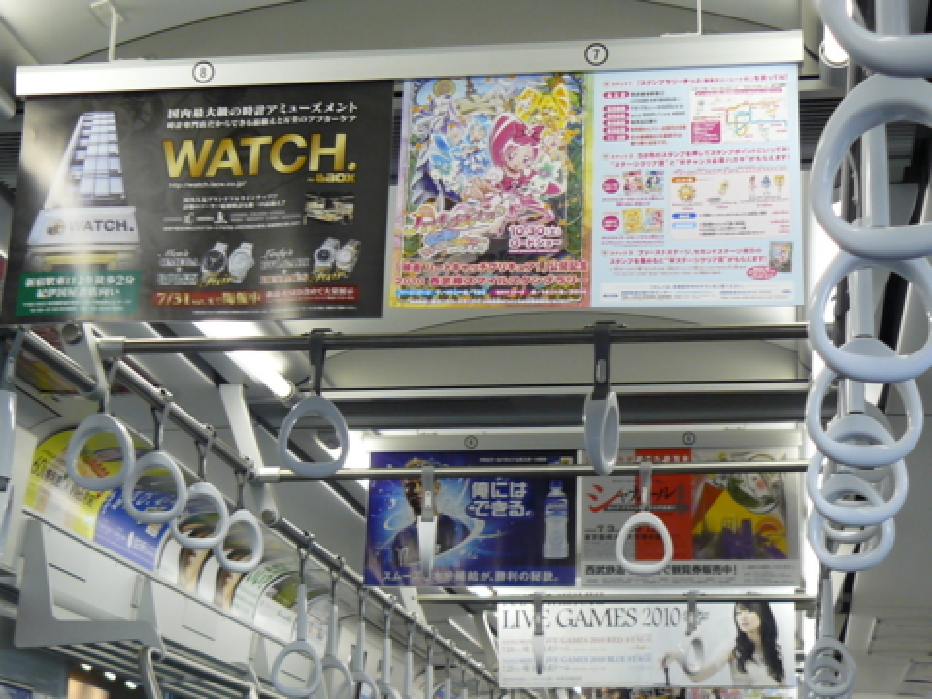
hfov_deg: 25.3
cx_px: 466
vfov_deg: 19.1
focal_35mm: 77
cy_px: 350
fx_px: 2073
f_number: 2.8
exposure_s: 1/25
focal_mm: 8.6
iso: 100
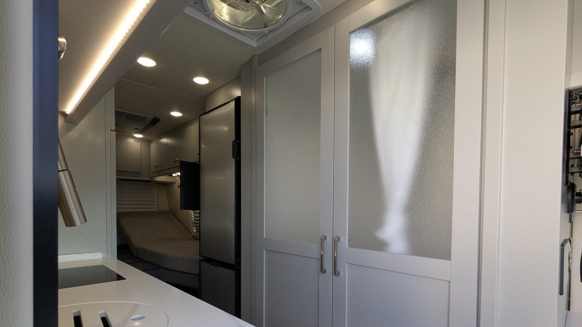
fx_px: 278
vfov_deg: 59.7
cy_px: 217
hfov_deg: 92.6
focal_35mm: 18
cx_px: 283
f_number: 2.2
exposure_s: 1/217
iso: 99
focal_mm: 2.35
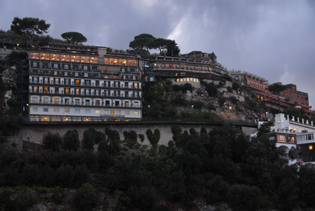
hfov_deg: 36.8
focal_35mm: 54
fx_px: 473
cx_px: 158
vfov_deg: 25.1
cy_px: 106
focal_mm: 36
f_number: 4.2
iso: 200
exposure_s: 1/13
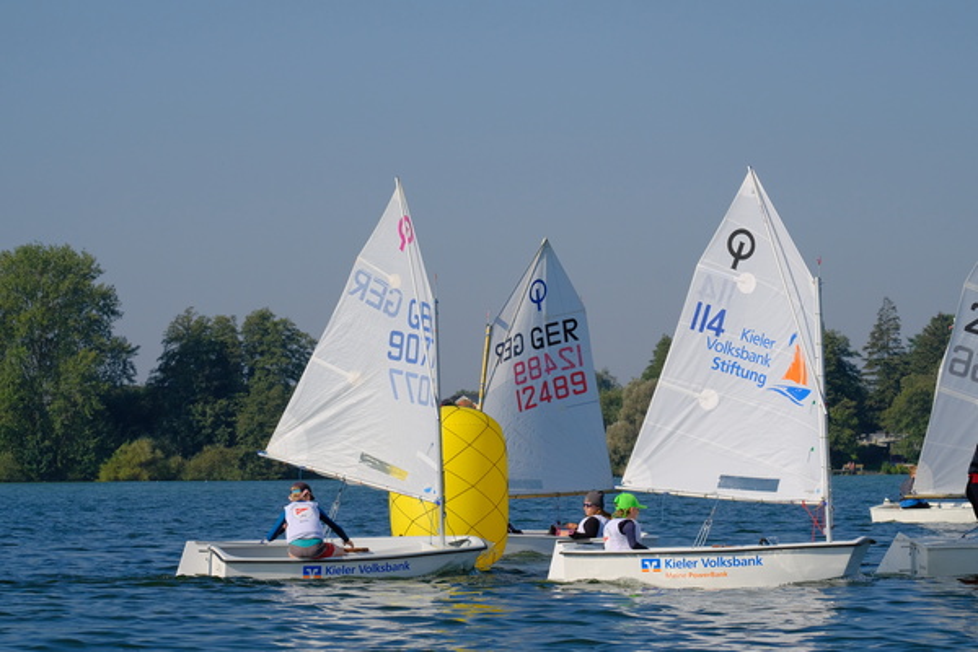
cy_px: 326
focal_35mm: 150
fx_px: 4075
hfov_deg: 13.7
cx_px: 489
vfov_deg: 9.1
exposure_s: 1/1900
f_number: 9
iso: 800
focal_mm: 100
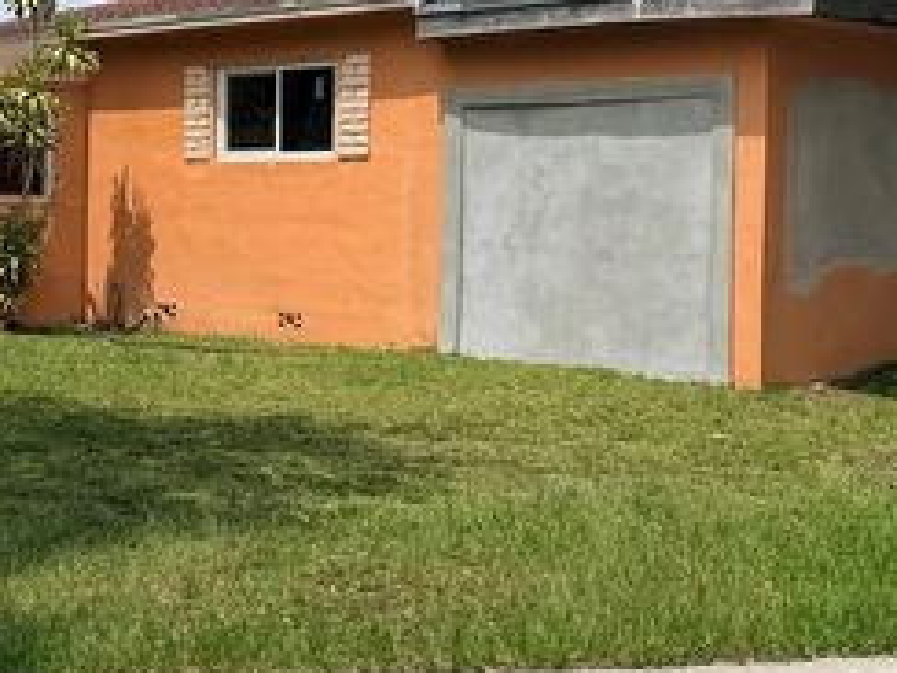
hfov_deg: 30.7
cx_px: 397
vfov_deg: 23.2
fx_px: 1633
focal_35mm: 63
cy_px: 224
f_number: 1.78
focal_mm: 6.76
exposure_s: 1/6711
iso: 80
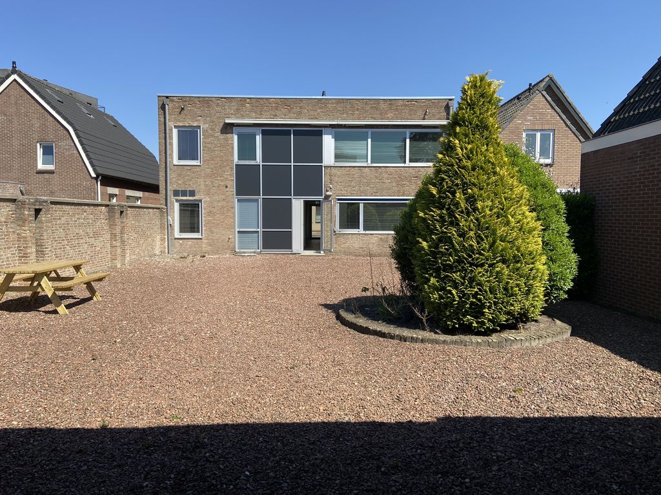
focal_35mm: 26
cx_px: 330
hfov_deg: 67.3
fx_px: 496
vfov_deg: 53.1
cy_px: 248
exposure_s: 1/2033
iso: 32
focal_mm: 4.25
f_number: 1.8
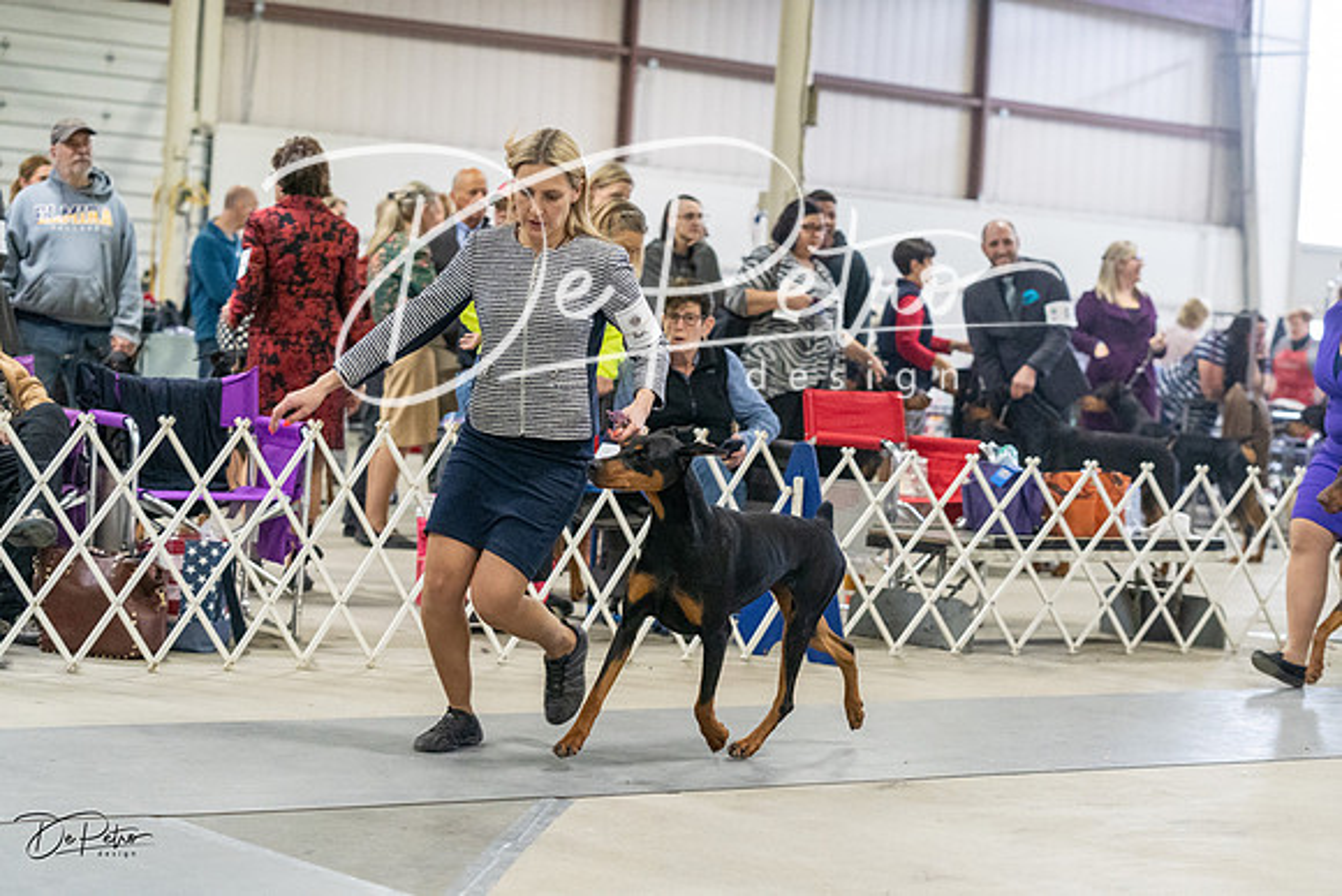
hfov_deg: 24.2
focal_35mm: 84
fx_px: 3132
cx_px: 671
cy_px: 448
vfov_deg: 16.3
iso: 6400
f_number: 3.5
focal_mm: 84
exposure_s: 1/320
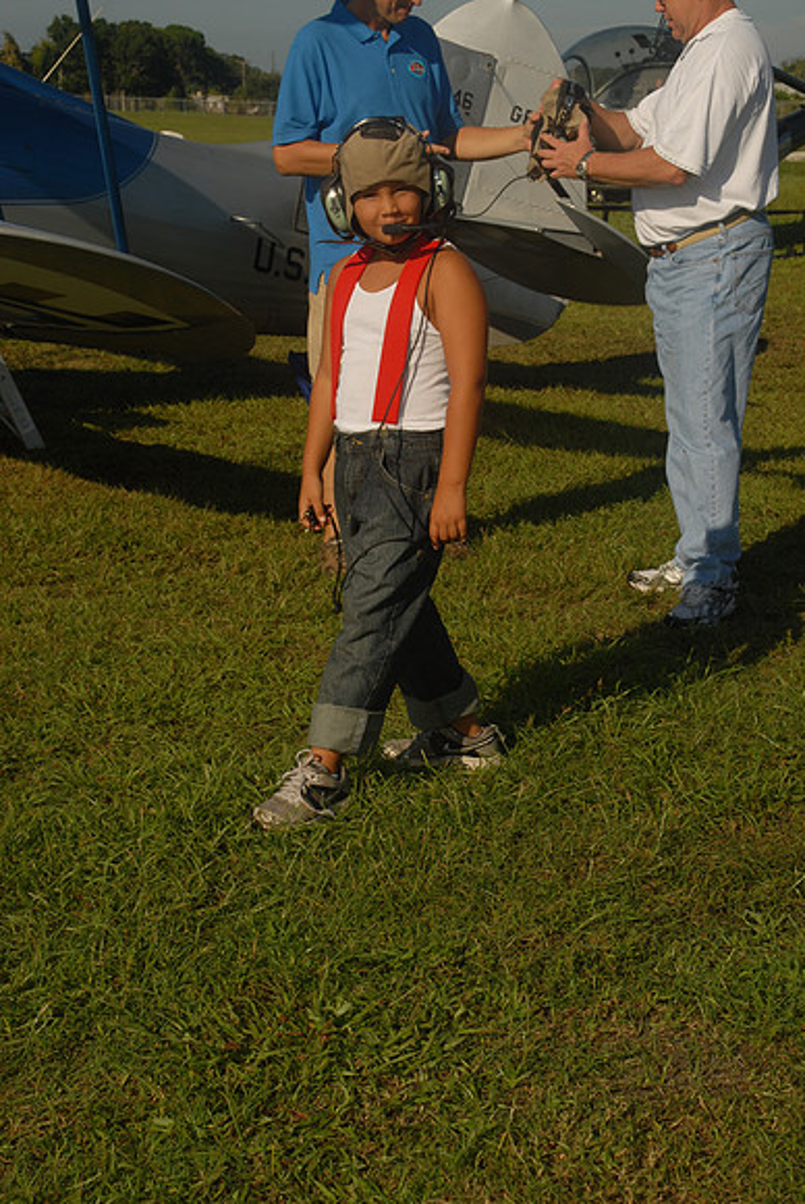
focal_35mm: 68
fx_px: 2259
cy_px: 602
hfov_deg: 20.2
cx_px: 402
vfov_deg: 29.8
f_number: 11
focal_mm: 45
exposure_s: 1/250
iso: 100
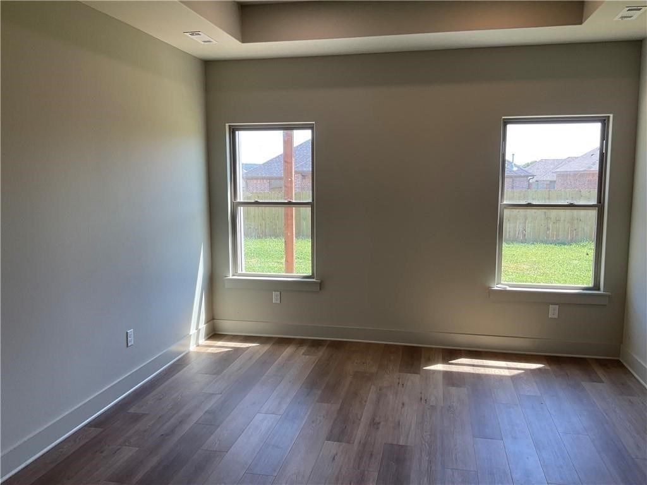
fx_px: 542
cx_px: 324
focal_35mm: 29
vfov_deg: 48.2
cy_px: 242
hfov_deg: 61.7
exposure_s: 1/120
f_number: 1.8
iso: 20
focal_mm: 3
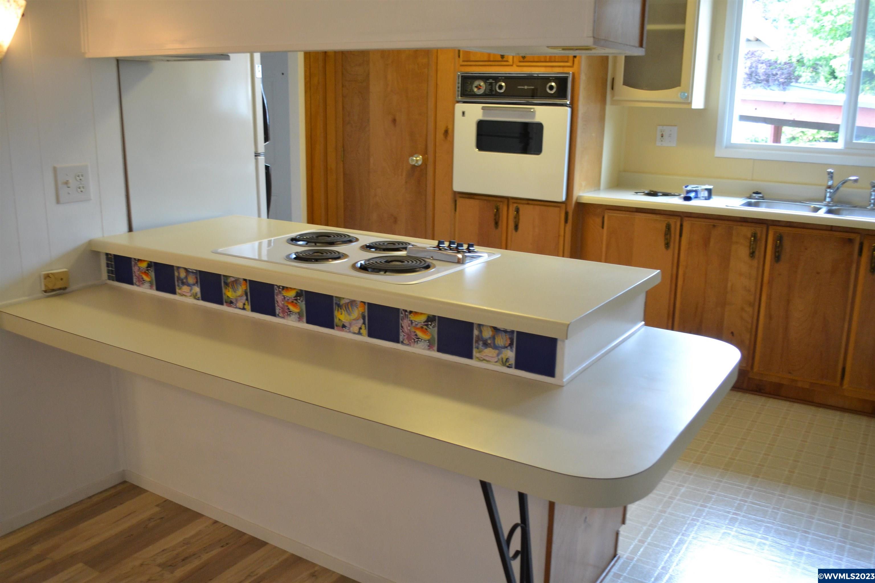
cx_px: 438
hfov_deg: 61.9
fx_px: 729
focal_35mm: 30
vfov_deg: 43.6
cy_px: 292
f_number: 3.8
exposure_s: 1/60
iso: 1000
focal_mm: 20
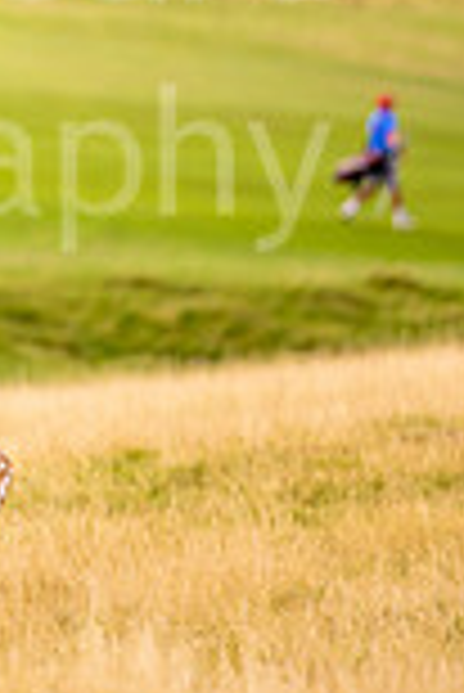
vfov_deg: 2.4
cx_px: -158
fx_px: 16897
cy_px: -27
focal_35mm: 876
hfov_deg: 1.6
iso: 125
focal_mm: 300
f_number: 4
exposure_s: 1/500
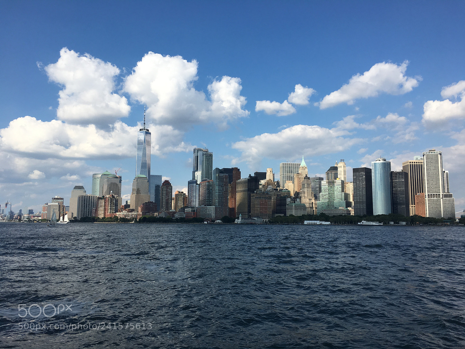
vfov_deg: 48.2
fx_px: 390
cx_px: 232
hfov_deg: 61.7
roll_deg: +0.2
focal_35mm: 29
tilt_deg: +6.2
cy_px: 174
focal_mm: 4.15
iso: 25
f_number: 2.2
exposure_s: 1/2137
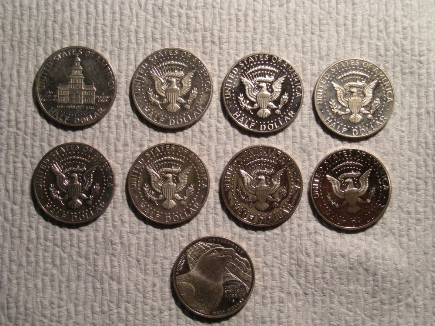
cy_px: 163
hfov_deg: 25.7
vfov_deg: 19.4
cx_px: 218
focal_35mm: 76
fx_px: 955
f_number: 3.9
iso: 166
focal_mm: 12.3
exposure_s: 1/57.5
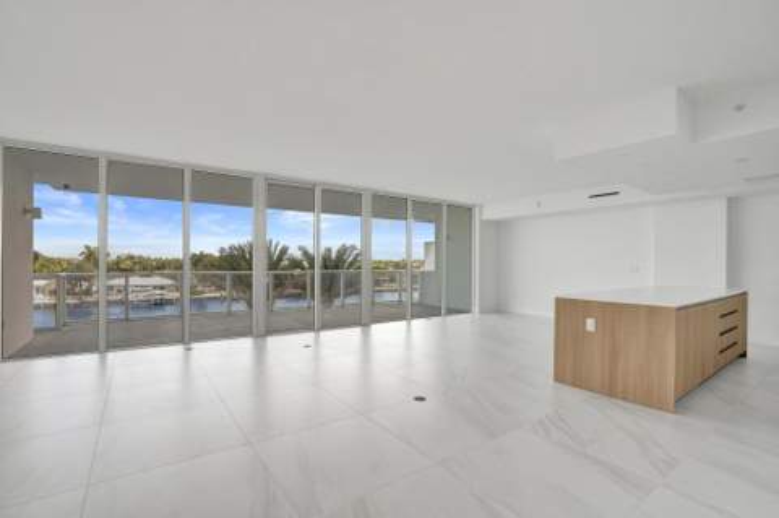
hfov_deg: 96.8
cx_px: 390
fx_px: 346
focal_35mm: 16
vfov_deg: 73.6
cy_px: 259
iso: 1600
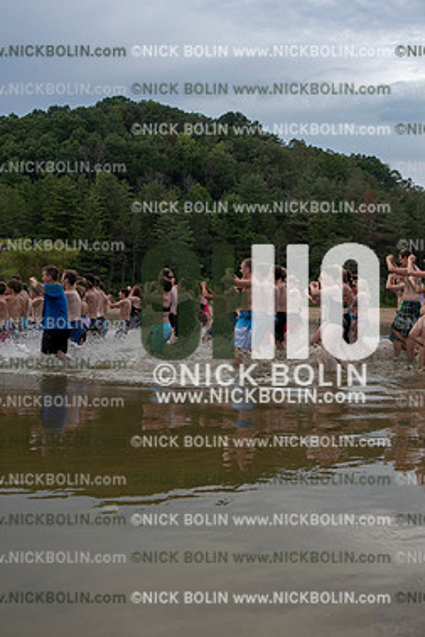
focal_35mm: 43
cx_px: 260
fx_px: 761
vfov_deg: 45.4
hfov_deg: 31.1
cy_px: 324
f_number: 3.2
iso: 160
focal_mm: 28
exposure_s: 1/800
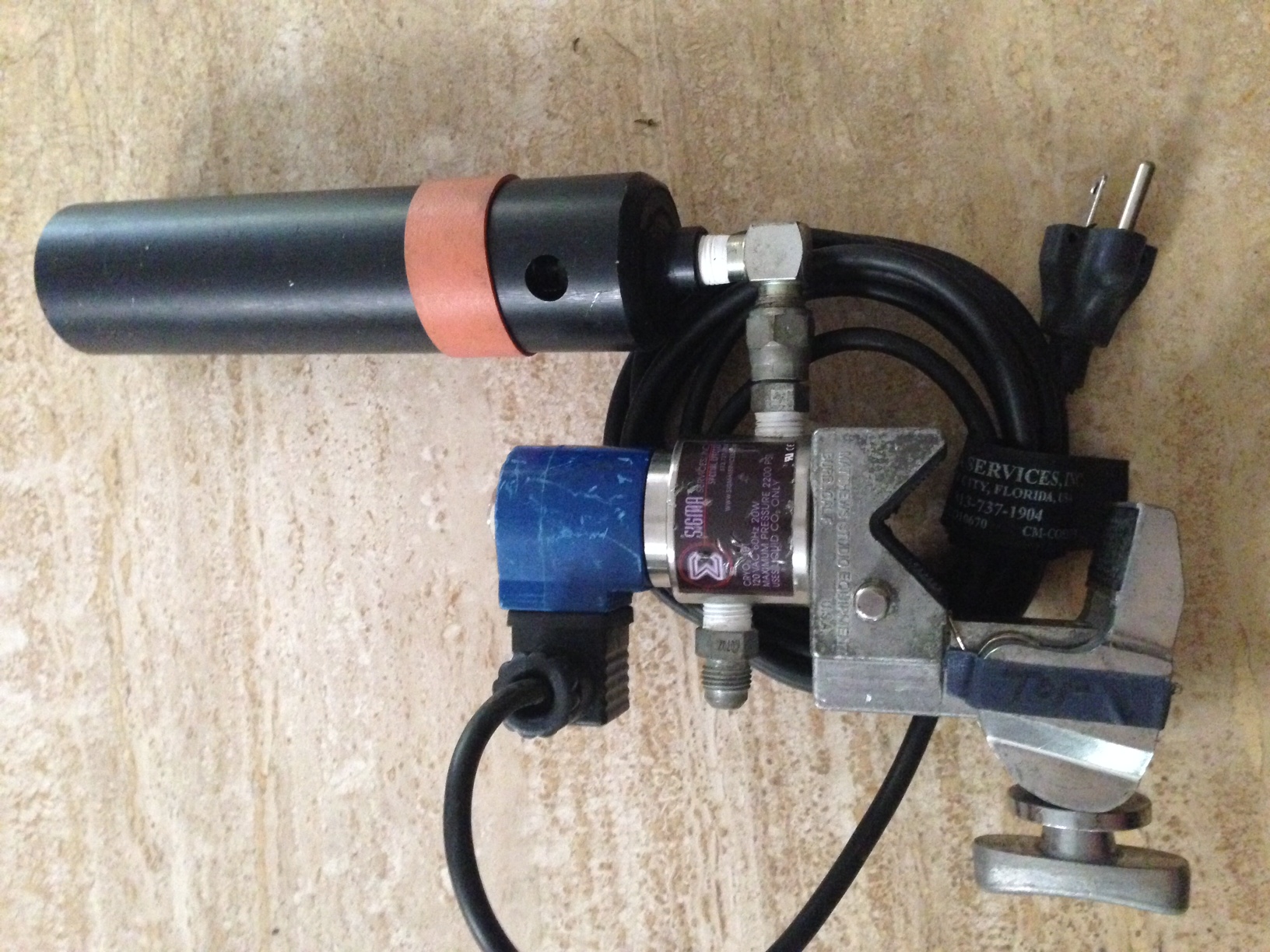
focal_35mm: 33
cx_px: 635
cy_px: 476
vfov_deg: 42.9
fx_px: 1211
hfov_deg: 55.4
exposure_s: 1/15
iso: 800
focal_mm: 4.12
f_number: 2.4
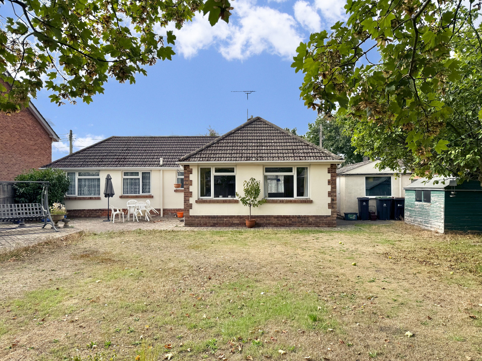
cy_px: 180
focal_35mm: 24
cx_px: 241
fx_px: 334
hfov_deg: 71.6
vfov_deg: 56.8
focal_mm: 6.76
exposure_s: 1/4167
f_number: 1.78
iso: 80
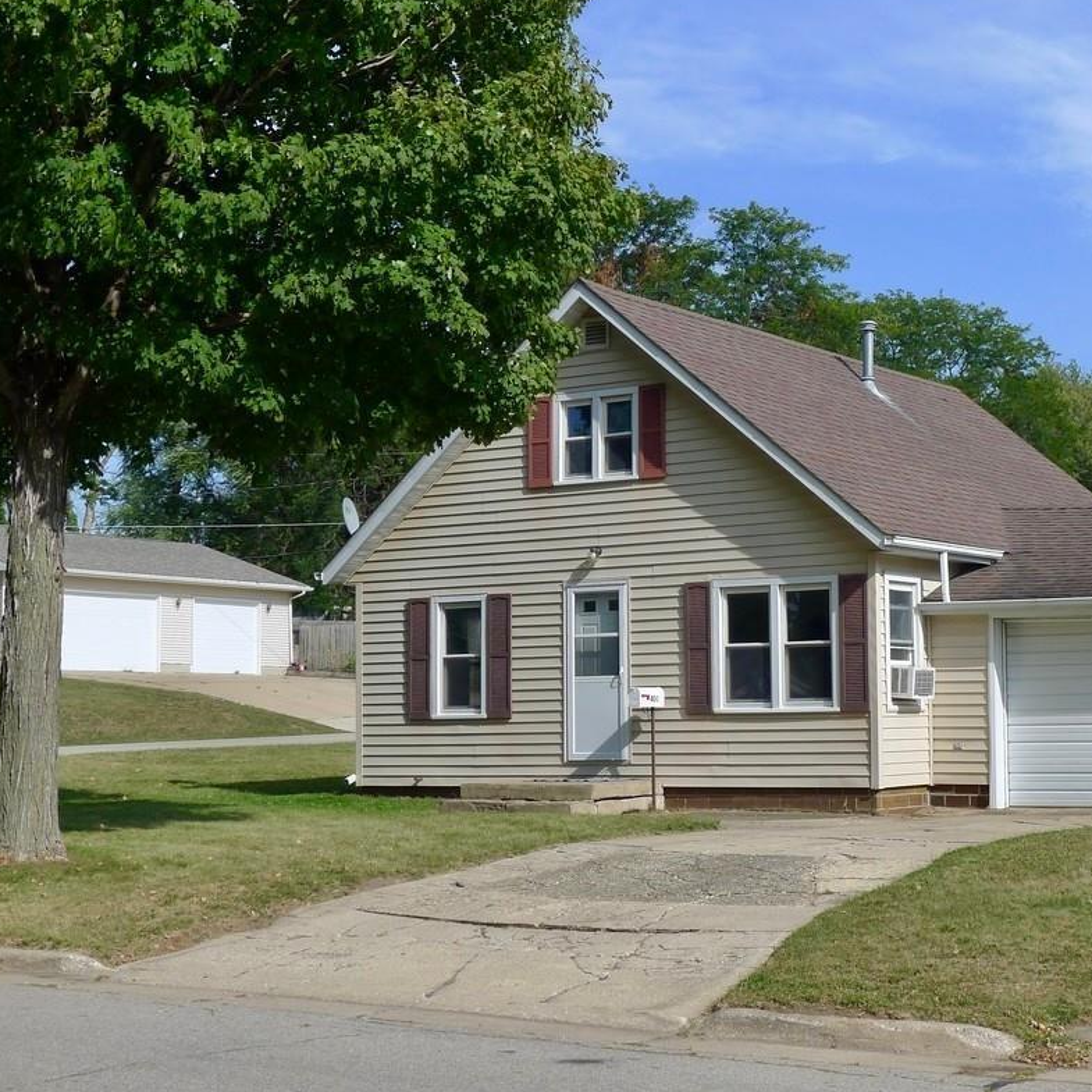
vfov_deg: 28.2
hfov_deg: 27.8
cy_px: 538
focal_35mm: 61
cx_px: 789
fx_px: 2177
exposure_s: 1/800
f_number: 4
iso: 80
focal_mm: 10
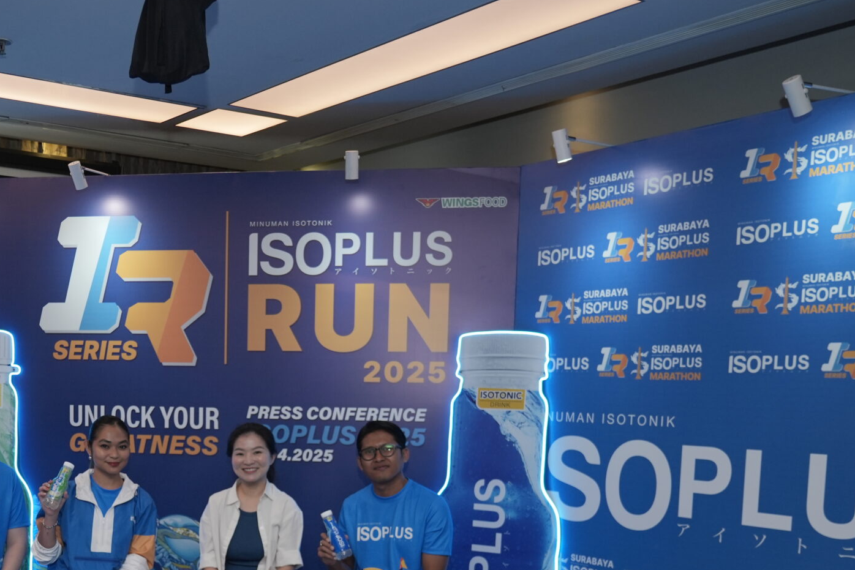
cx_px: 236
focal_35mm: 44
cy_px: 489
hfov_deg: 43.4
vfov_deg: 29.5
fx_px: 1045
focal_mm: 24
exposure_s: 1/160
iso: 500
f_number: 2.8
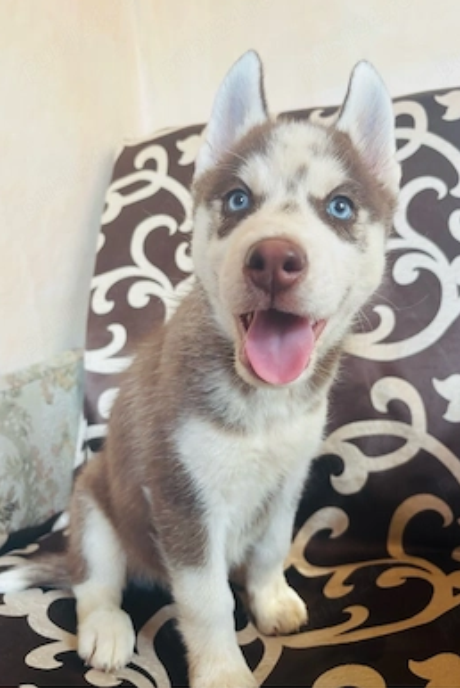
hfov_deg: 46.4
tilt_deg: -7.4
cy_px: 333
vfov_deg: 65.4
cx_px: 251
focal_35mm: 28
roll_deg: +3.8
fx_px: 536
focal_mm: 5.96
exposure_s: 1/72
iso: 125
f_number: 1.6
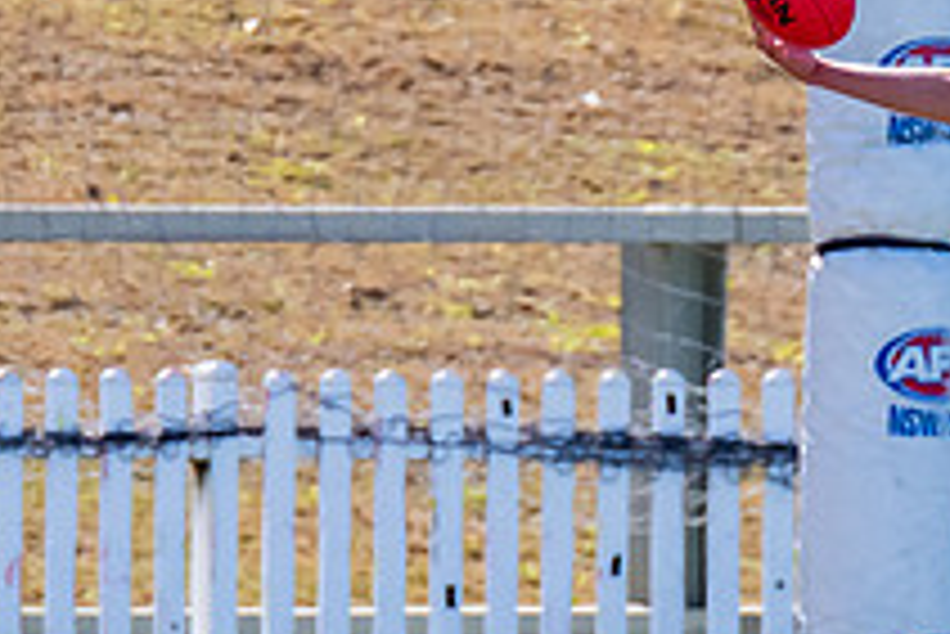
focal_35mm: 2290
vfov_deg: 0.6
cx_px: 1293
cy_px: 511
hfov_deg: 0.9
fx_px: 60470
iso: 800
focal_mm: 420
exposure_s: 1/1600
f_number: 7.1
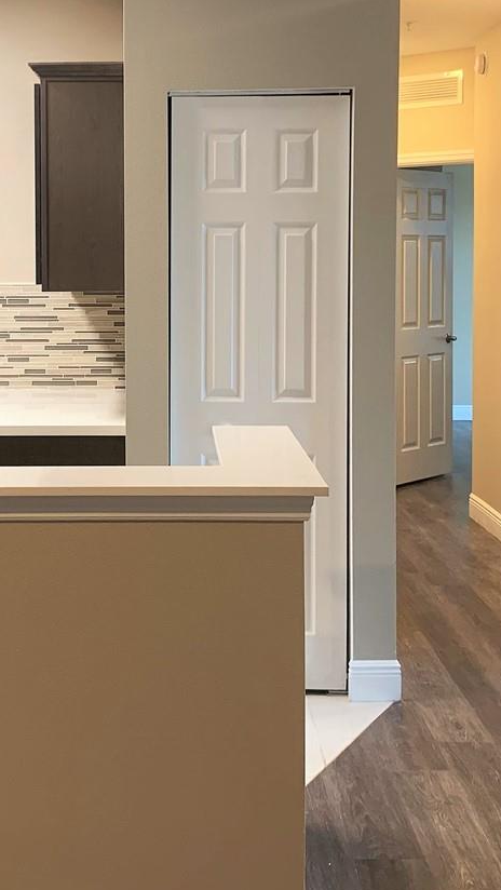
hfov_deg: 21.7
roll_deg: -0.2
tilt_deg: -0.5
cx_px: 154
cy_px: 300
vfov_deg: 37.5
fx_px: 1298
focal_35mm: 55
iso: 125
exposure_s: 1/60
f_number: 1.8
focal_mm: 4.25
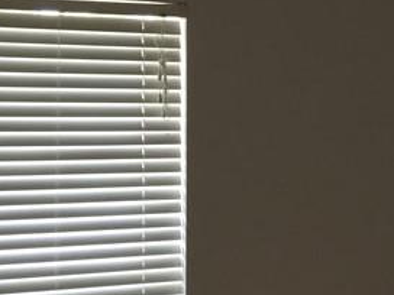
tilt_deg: -0.1
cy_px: 145
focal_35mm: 109
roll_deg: +0.2
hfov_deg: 17.5
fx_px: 1241
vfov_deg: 13.6
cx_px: 427
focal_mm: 4.15
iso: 25
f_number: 2.2
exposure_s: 1/15
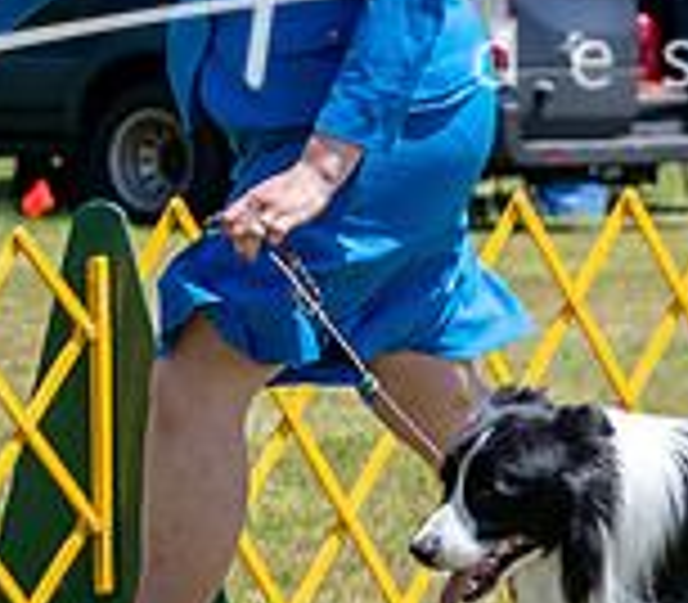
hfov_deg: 4.4
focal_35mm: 423
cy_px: 220
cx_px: 666
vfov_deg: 3.9
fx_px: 8941
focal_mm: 106
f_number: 7.1
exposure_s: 1/1600
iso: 800
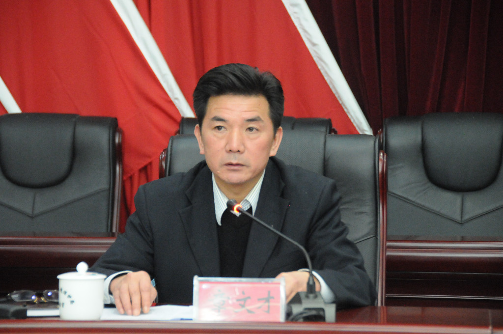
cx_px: 252
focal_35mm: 158
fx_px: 2198
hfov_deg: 13.1
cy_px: 167
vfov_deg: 8.7
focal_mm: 105
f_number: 5.3
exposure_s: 1/20
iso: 3200
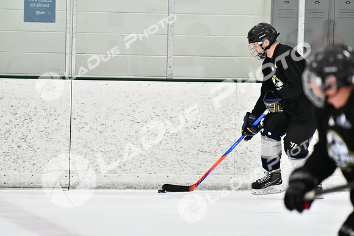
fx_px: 2951
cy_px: 118
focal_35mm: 300
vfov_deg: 4.6
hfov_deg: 6.9
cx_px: 177
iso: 5000
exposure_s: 1/1250
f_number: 2.8
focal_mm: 200
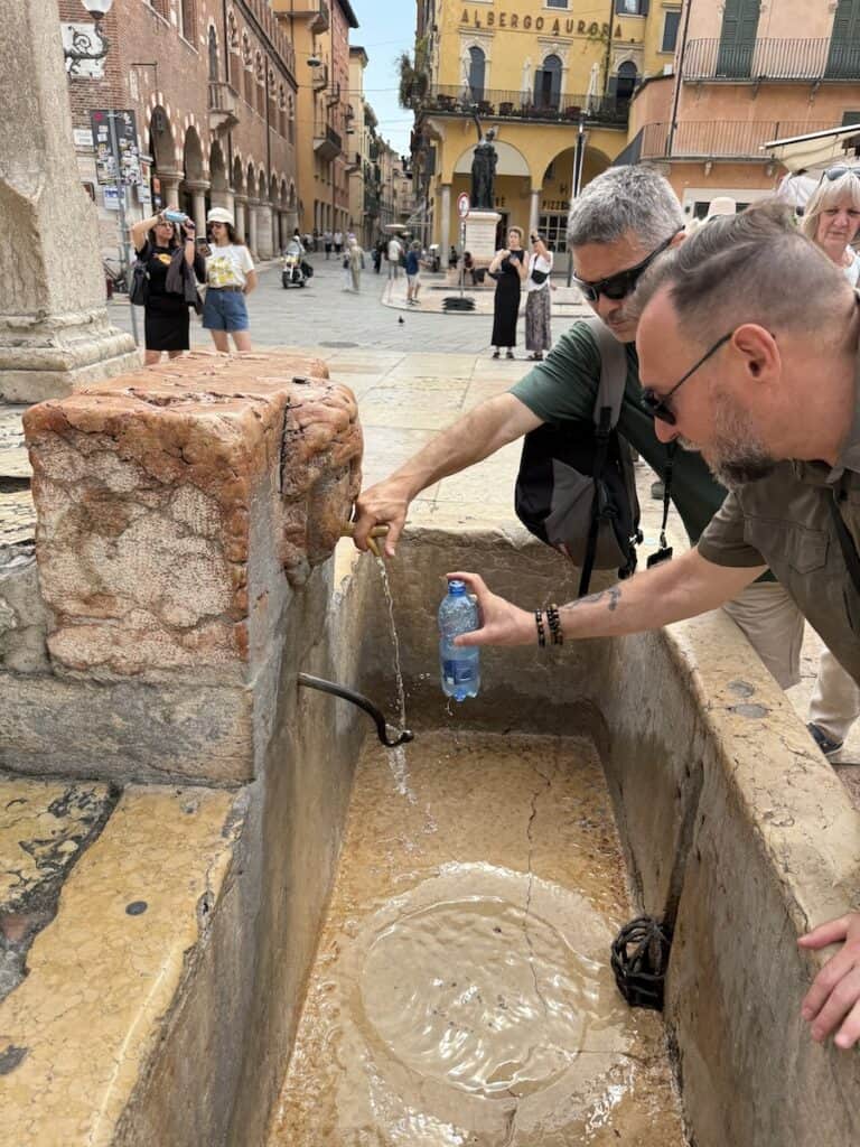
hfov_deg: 56.8
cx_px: 430
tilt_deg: -21.9
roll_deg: -3.9
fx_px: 795
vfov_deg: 71.6
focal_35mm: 24
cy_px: 574
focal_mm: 6.76
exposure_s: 1/1653
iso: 100
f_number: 1.78
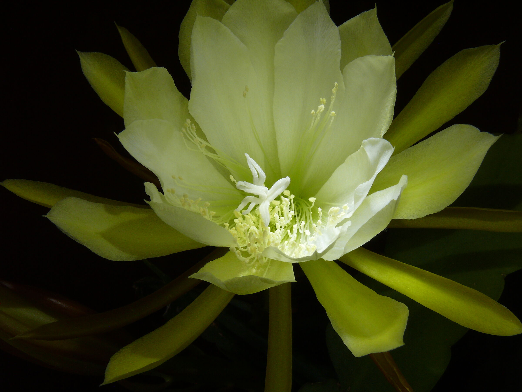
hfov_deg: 52.6
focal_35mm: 35
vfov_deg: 40.7
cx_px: 261
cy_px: 196
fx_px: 528
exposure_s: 1/15
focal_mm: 7.4
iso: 100
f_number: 11
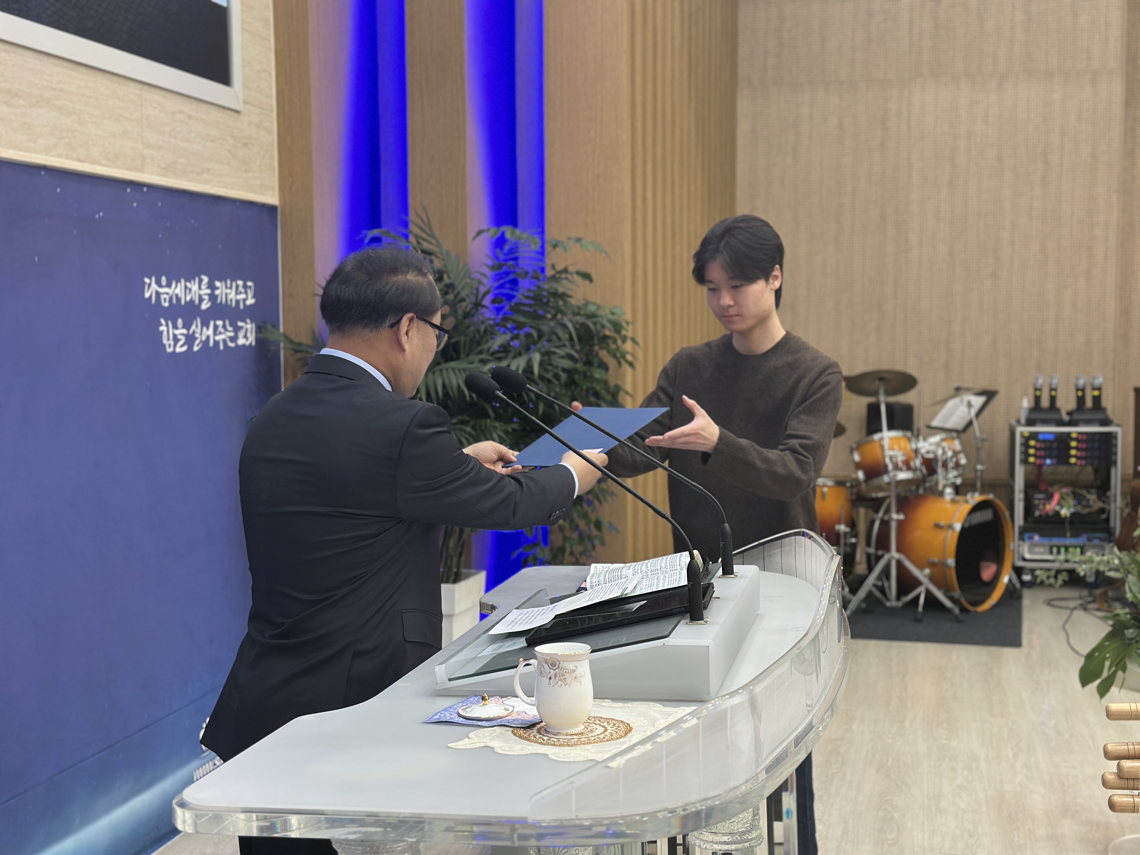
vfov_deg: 30.3
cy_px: 428
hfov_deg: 39.7
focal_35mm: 48
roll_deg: +0.5
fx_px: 1581
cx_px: 570
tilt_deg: -3.9
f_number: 1.78
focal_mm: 6.86
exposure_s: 1/120
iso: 160
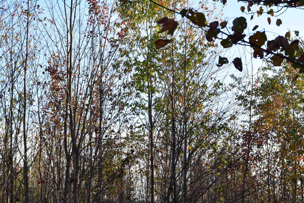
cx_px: 248
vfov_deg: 15.6
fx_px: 735
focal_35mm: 87
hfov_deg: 23.0
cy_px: 158
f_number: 9
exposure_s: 1/160
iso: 400
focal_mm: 34
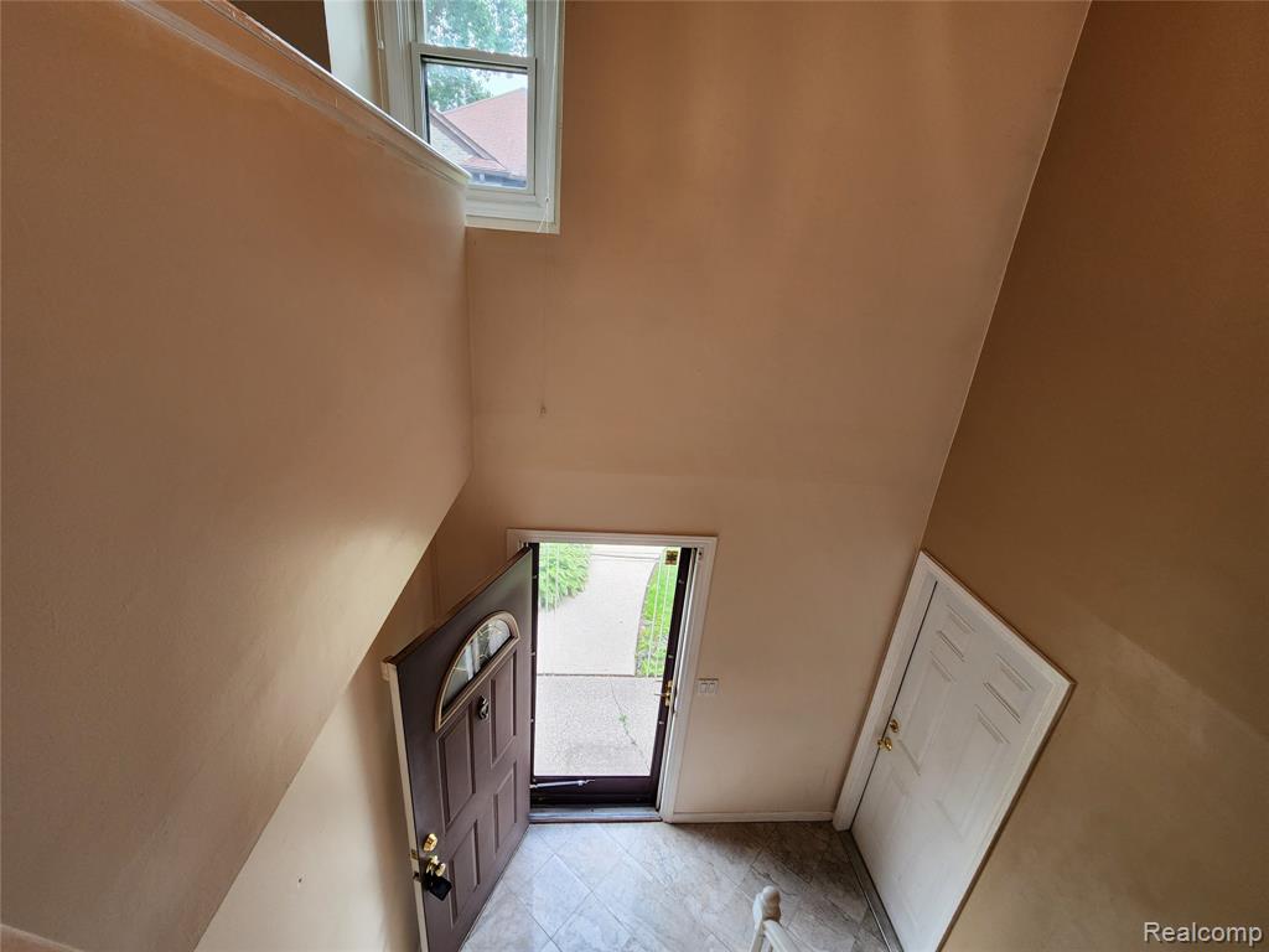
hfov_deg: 106.2
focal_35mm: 13
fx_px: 477
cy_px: 476
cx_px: 634
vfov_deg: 89.9
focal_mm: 2.2
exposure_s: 1/60
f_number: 2.2
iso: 100
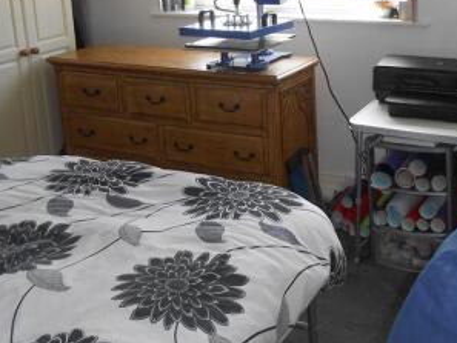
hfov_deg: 37.0
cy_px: 79
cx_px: 313
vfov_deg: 28.1
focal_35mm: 51
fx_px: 674
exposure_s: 1/60
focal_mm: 4.6
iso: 80
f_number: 3.5
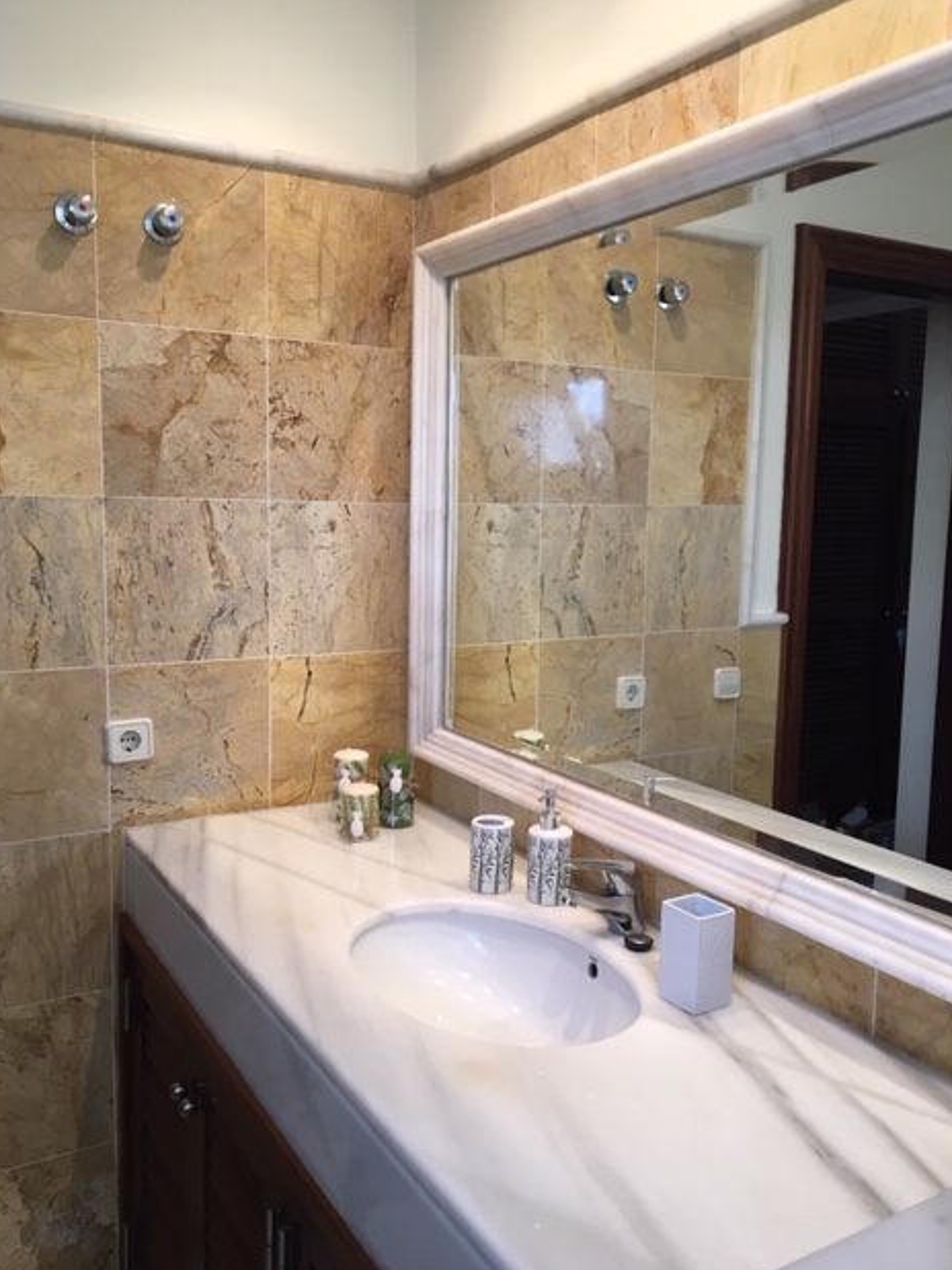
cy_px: 638
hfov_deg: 46.8
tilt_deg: -6.7
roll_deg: -1.3
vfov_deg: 60.0
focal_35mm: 30
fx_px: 1100
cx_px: 468
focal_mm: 4.15
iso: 64
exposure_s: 1/33
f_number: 2.2
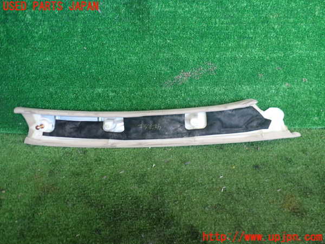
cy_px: 122
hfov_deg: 60.0
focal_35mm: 30
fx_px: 282
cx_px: 162
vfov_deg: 46.8
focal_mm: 5.4
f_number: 2.3
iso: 200
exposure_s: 1/60
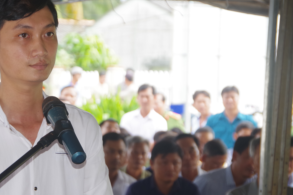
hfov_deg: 12.4
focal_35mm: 165
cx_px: 60
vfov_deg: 8.3
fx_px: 1343
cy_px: 121
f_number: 4.5
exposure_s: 1/90
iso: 200
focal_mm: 68
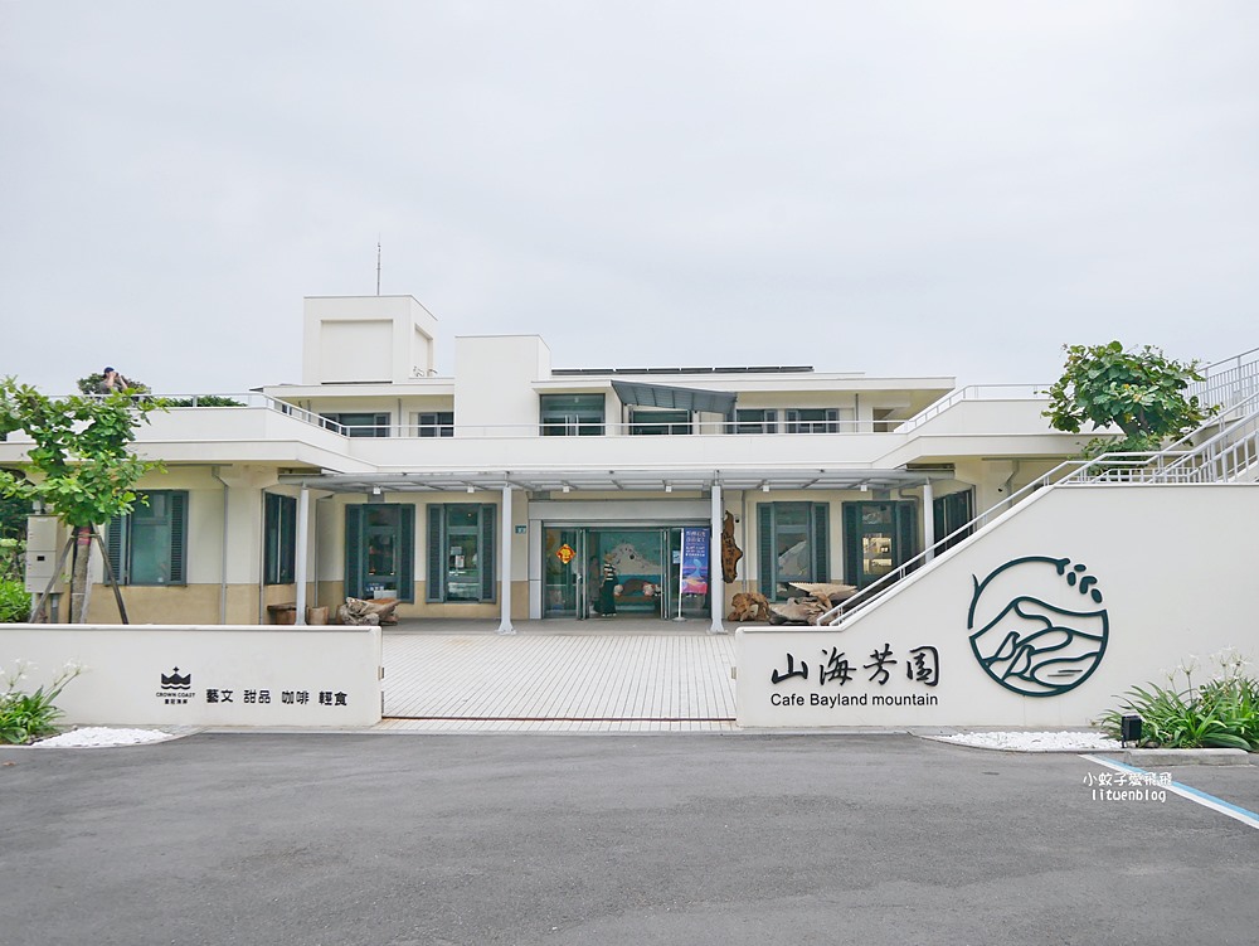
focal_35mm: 28
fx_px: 1019
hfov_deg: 63.4
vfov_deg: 49.8
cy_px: 473
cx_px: 630
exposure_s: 1/640
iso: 200
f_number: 4.5
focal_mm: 14
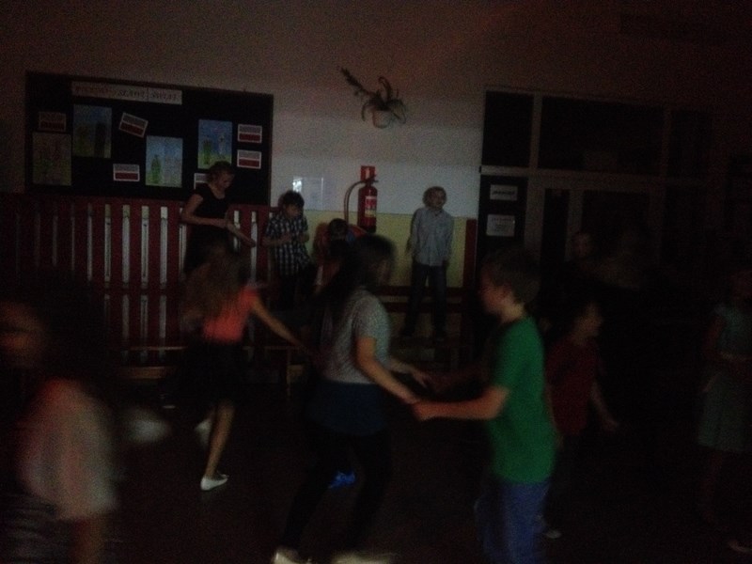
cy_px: 282
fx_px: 760
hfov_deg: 52.6
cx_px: 376
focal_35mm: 35
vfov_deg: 40.7
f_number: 2.4
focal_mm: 4.28
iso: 800
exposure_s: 1/15
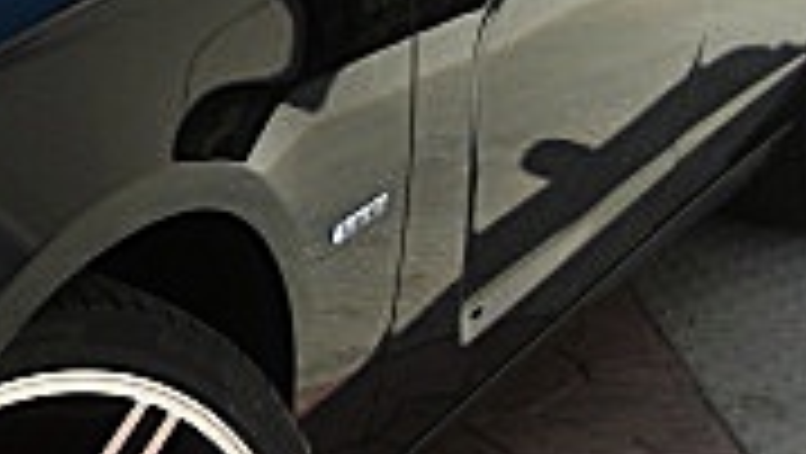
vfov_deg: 8.7
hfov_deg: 14.5
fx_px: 2994
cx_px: -347
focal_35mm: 140
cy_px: 274
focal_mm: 6.3
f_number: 2.8
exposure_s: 1/400
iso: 50
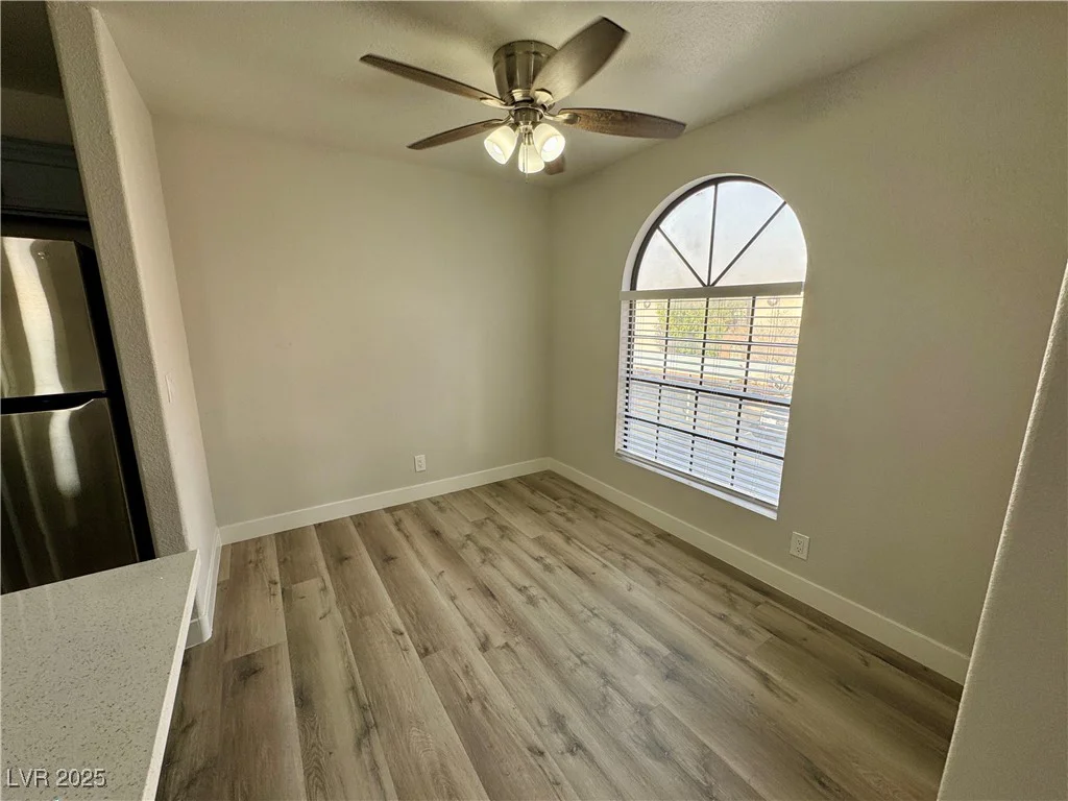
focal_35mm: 14
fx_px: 432
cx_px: 534
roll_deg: -0.3
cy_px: 400
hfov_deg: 102.1
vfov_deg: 85.7
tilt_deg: -11.6
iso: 40
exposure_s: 1/176
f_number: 2.2
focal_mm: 2.22
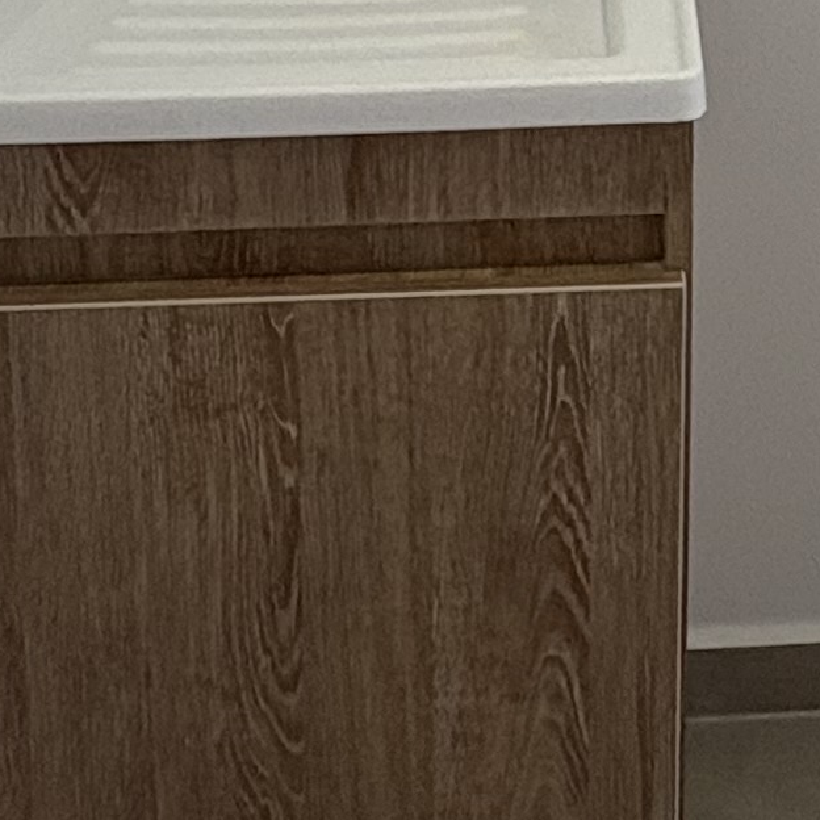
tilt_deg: -9.5
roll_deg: -1.2
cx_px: 803
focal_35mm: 80
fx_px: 2144
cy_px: -541
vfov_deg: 18.2
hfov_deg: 21.0
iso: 125
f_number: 2.2
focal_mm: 2.22
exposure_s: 1/99
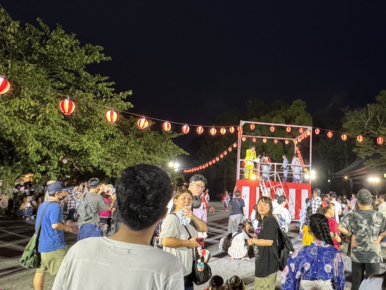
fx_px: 290
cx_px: 280
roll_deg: -1.7
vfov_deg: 53.0
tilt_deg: +6.8
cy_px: 154
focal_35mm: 26
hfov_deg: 64.1
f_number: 2.2
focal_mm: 2.22
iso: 320
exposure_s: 1/59
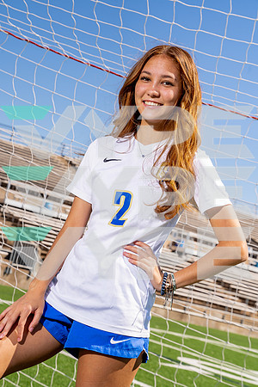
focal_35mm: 70
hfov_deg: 19.5
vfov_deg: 28.8
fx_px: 752
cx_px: 129
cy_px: 194
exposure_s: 1/250
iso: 100
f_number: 8
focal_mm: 70
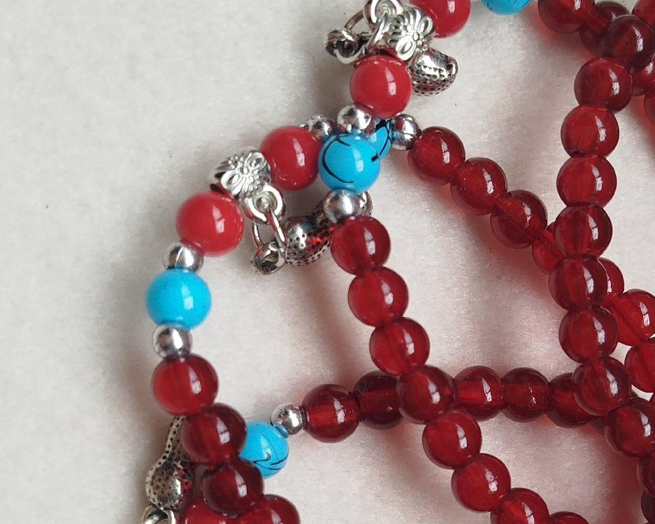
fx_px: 1125
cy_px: 393
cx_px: 497
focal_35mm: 58
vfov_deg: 25.9
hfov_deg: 31.8
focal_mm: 5.31
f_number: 1.7
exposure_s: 1/203
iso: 50
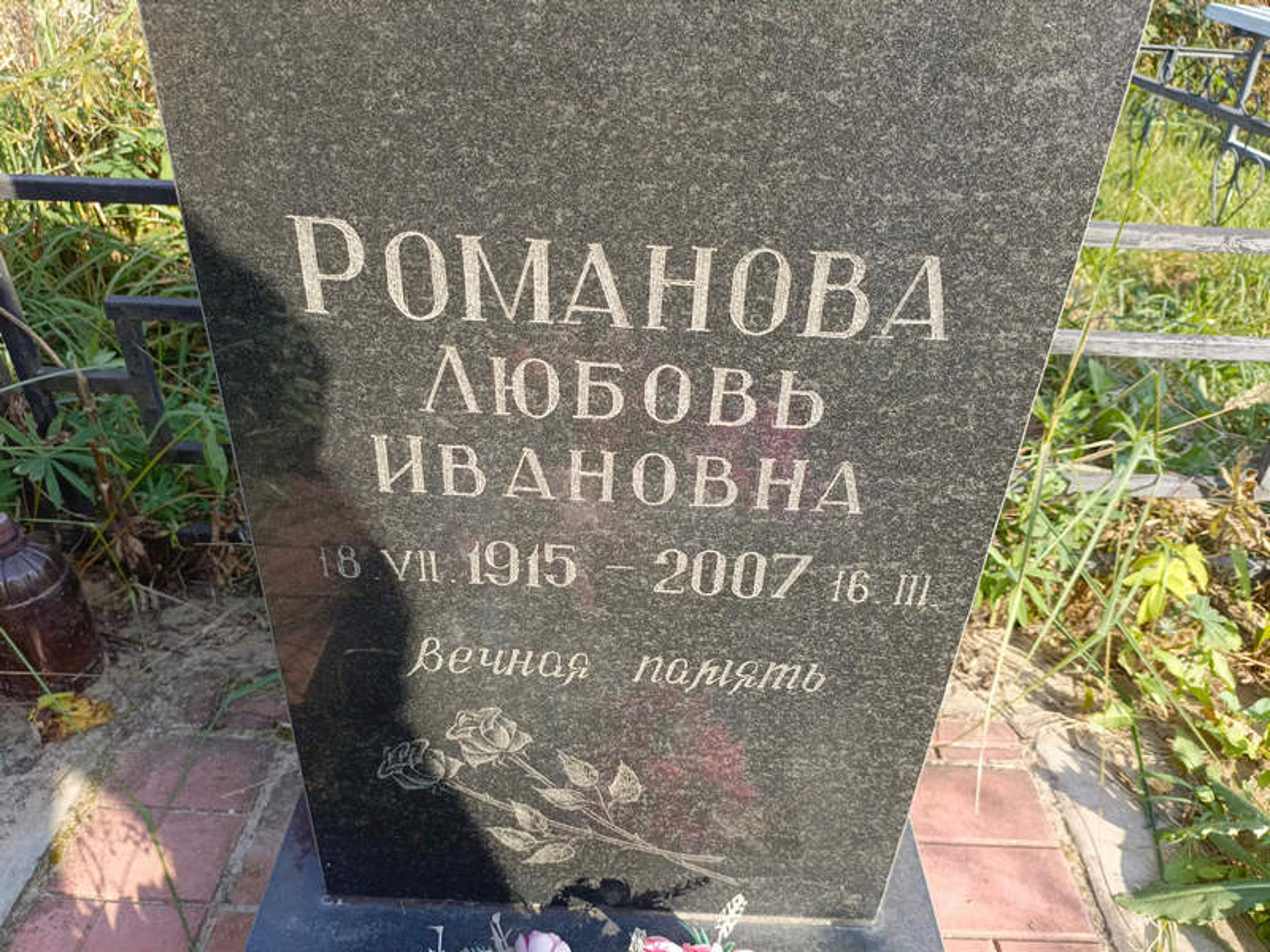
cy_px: 476
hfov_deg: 69.4
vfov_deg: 54.9
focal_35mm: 25
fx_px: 917
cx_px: 635
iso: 112
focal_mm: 4.76
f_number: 1.69
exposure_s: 1/272
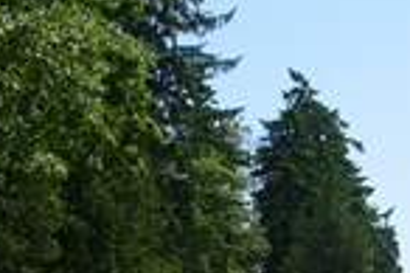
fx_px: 1479
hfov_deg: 15.5
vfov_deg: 10.2
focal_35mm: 130
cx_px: 407
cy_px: 394
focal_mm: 6.3
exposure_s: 1/1024
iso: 50
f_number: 2.9
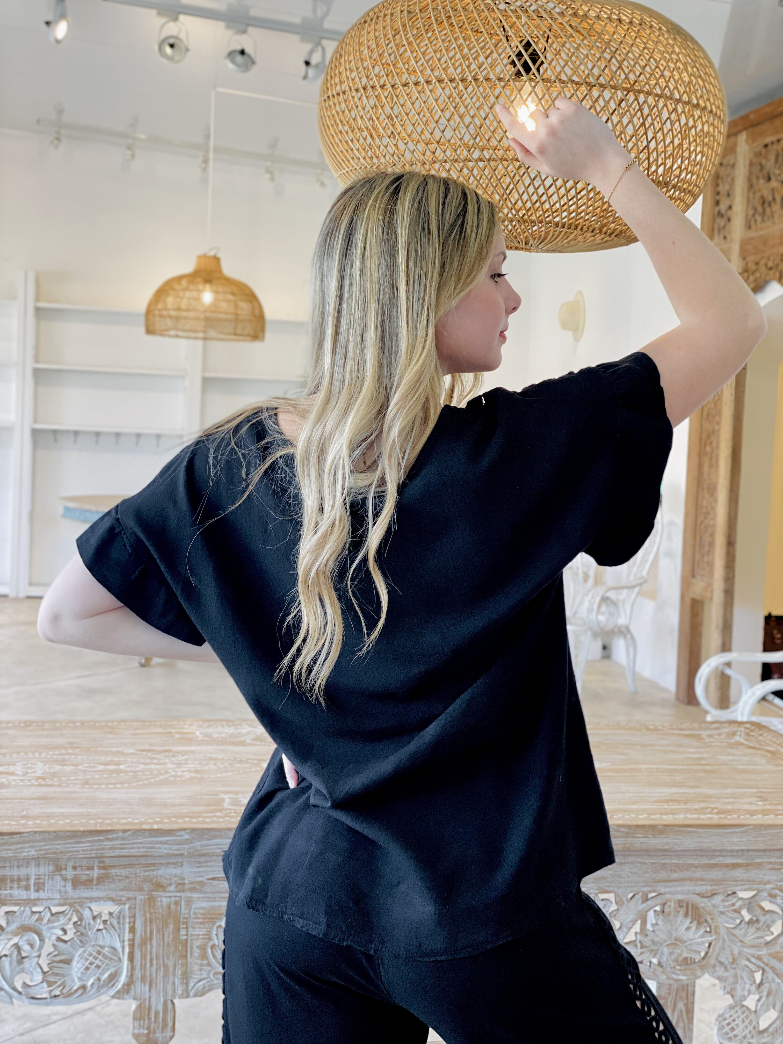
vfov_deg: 36.8
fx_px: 1568
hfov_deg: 28.0
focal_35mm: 52
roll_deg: -3.8
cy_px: 522
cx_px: 392
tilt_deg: -2.6
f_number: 2
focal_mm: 6
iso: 64
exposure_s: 1/100
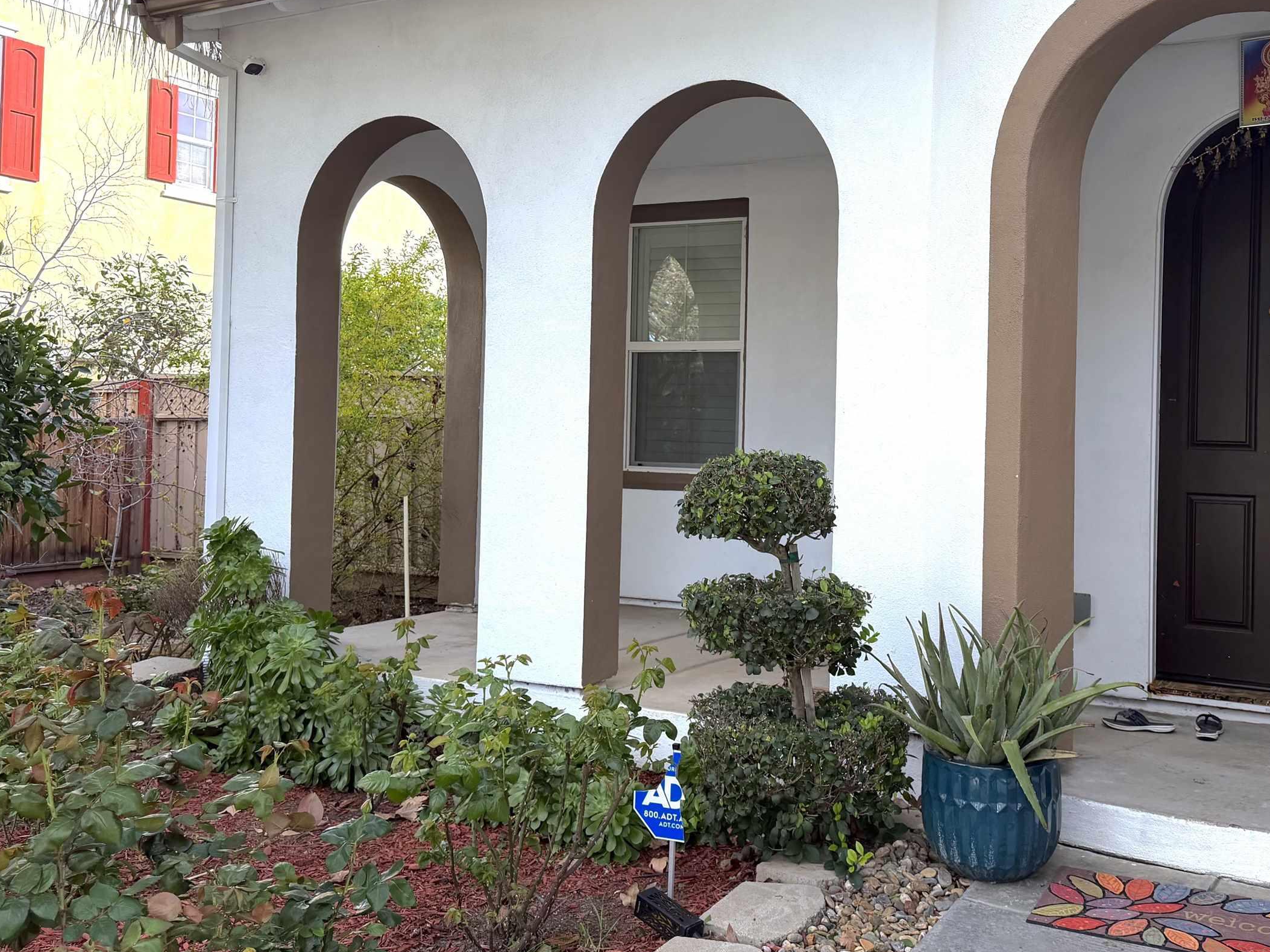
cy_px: 398
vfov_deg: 40.6
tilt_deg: +1.1
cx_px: 767
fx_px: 1284
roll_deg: -1.0
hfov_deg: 52.2
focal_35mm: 35
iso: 100
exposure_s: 1/920
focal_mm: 6.76
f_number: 1.78
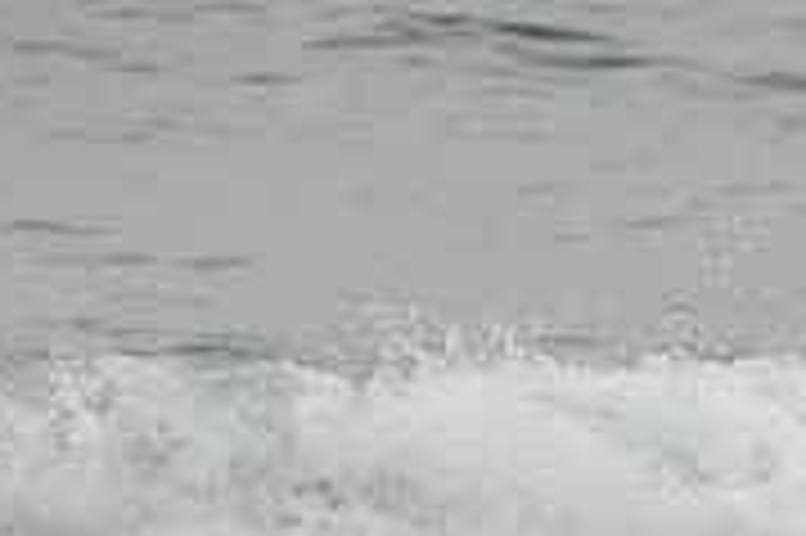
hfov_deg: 1.3
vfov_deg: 0.8
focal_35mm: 1623
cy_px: 619
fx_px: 36303
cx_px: 635
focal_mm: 500
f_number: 5.6
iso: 220
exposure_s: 1/2000
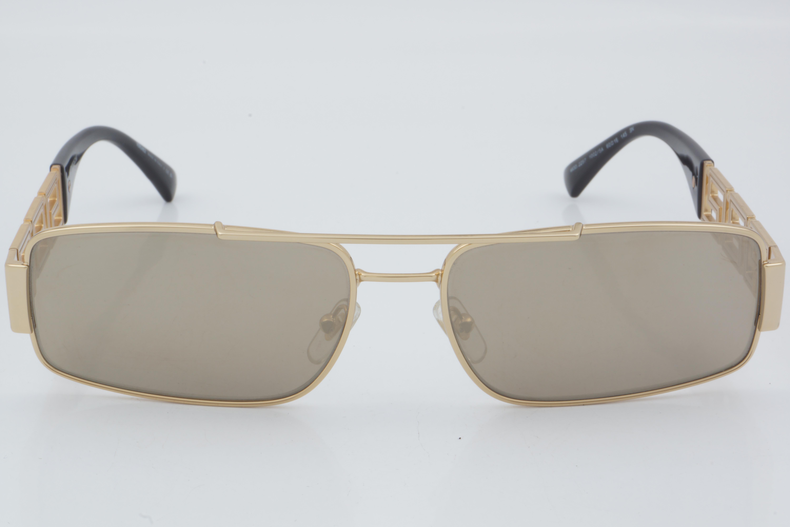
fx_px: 1810
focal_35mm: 82
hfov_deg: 24.6
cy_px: 264
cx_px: 395
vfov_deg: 16.6
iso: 100
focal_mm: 55
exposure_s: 1/3
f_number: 32
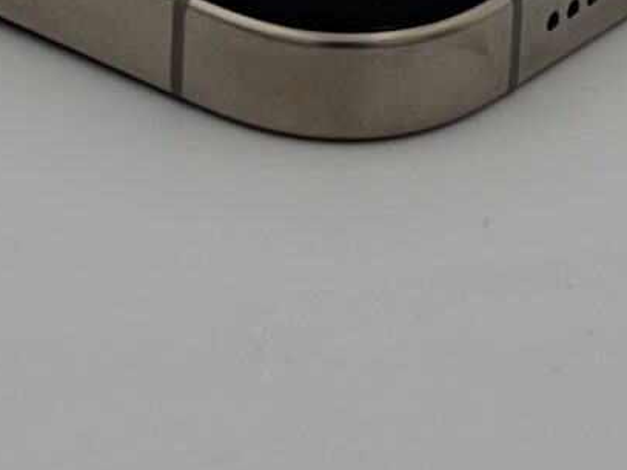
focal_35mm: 302
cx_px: -60
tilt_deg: -27.2
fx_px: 5469
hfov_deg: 6.5
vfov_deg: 4.9
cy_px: -166
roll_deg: +0.4
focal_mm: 6.76
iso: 64
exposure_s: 1/1242
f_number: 1.78
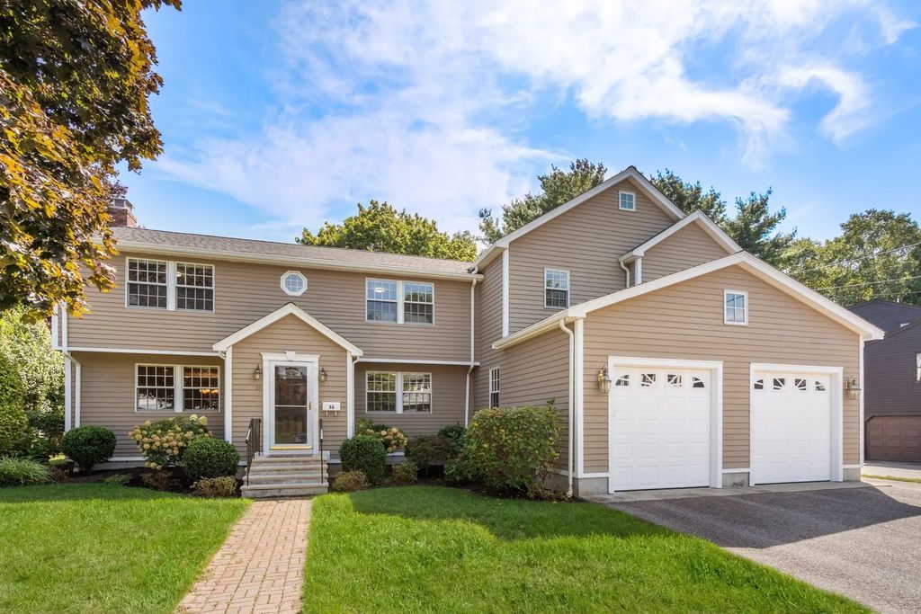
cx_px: 460
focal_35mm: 17
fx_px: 435
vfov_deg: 70.5
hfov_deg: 93.3
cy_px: 307
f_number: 7.1
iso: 320
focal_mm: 17
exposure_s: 1/200
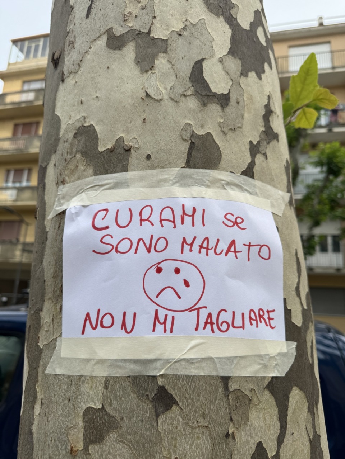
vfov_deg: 71.6
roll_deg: -3.6
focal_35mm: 24
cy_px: 230
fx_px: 319
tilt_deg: +13.6
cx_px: 172
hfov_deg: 56.8
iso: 80
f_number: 1.78
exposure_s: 1/593
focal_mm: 6.76
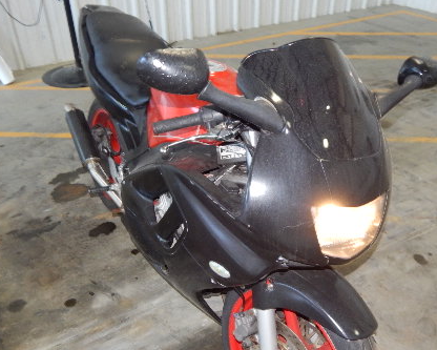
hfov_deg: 54.2
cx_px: 221
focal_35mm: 33
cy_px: 200
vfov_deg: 44.4
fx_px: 427
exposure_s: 1/30
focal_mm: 4
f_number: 3
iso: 200
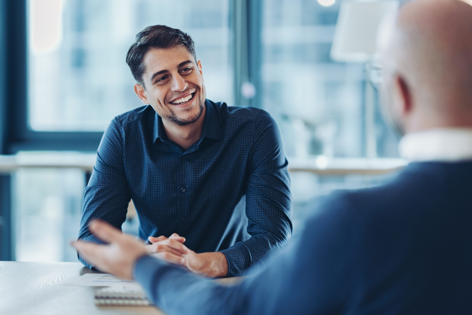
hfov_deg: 23.9
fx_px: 1114
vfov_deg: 16.1
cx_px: 236
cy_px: 158
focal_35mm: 85
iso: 1000
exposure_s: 1/200
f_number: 1.4
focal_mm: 85
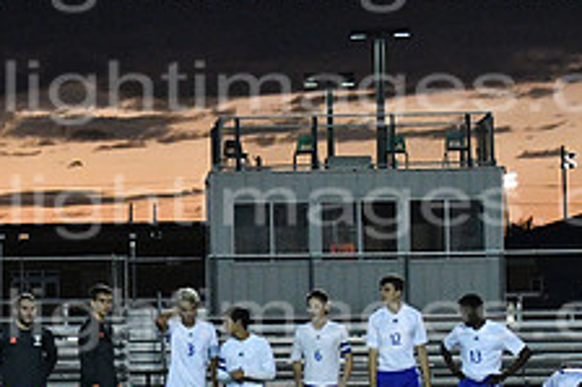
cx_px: 158
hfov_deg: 7.6
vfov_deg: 5.0
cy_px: 264
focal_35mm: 272
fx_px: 4394
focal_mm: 70
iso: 6400
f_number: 4
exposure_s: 1/1250
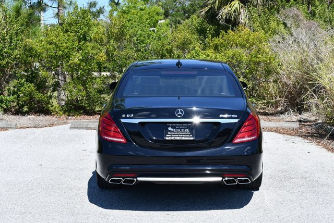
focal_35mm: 60
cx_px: 167
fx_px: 557
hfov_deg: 33.4
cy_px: 112
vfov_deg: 22.7
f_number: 8
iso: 160
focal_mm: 30
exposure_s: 1/250
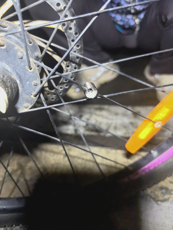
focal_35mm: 24
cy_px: 115
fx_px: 160
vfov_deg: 71.6
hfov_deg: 56.8
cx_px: 86
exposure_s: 1/99.6
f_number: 1.4
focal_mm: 5.75
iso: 250
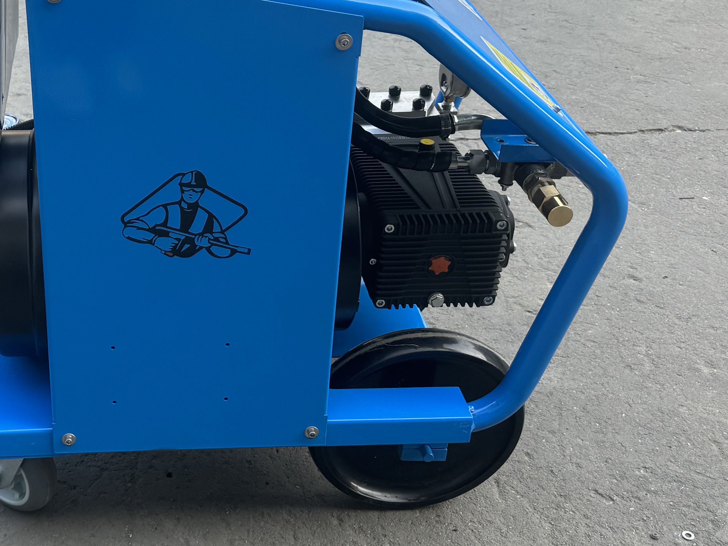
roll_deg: +1.1
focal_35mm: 52
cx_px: 125
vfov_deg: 27.8
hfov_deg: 35.4
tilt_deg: -29.7
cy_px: 179
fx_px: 1094
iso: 80
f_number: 1.78
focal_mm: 6.86
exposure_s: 1/409
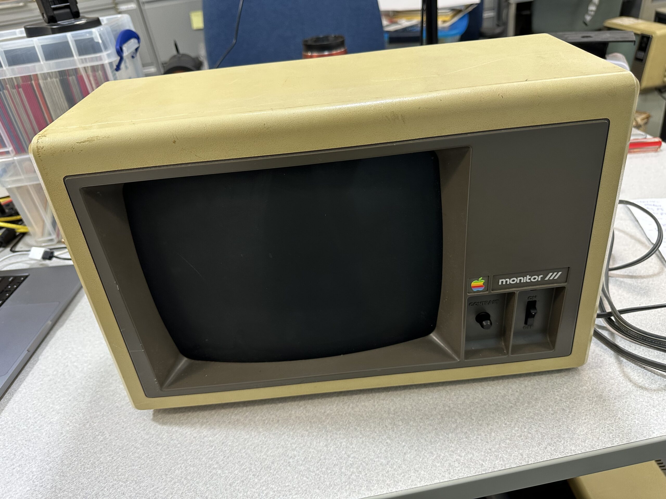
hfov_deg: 71.6
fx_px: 462
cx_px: 333
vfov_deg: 56.8
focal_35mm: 24
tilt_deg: -32.0
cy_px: 250
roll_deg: +8.3
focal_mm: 6.86
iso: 200
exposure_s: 1/120
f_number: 1.78
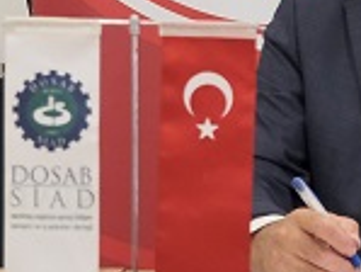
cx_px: 714
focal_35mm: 230
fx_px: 2401
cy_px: 17
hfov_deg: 8.2
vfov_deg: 6.5
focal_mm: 30.8
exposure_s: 1/125
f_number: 4.5
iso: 2500
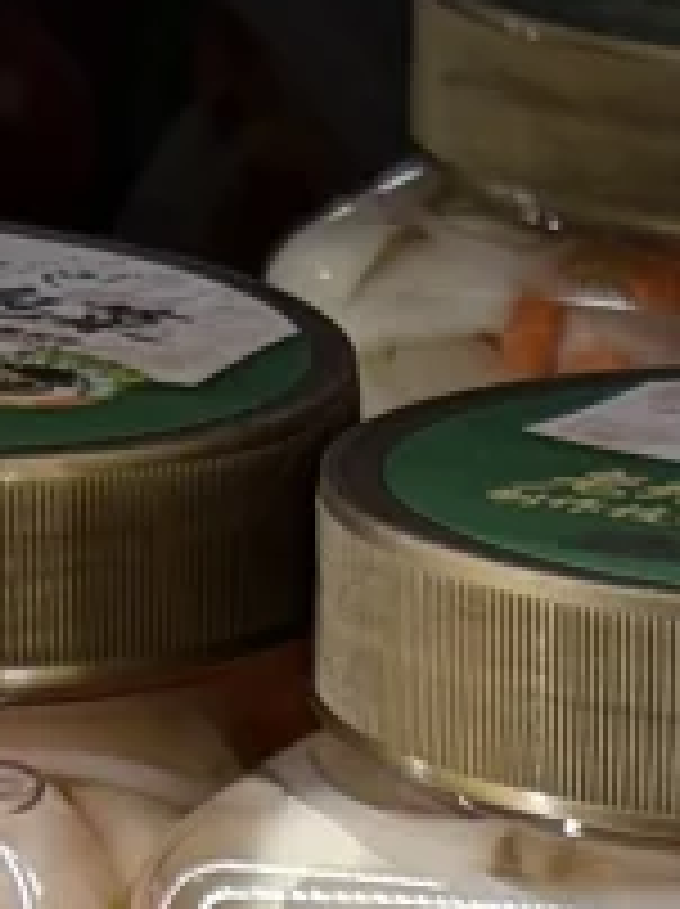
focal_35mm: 343
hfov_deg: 4.3
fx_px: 9003
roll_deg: -2.8
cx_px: 1279
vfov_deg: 5.3
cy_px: 3177
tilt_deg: -28.7
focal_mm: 6.76
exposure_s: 1/319
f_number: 1.78
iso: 64
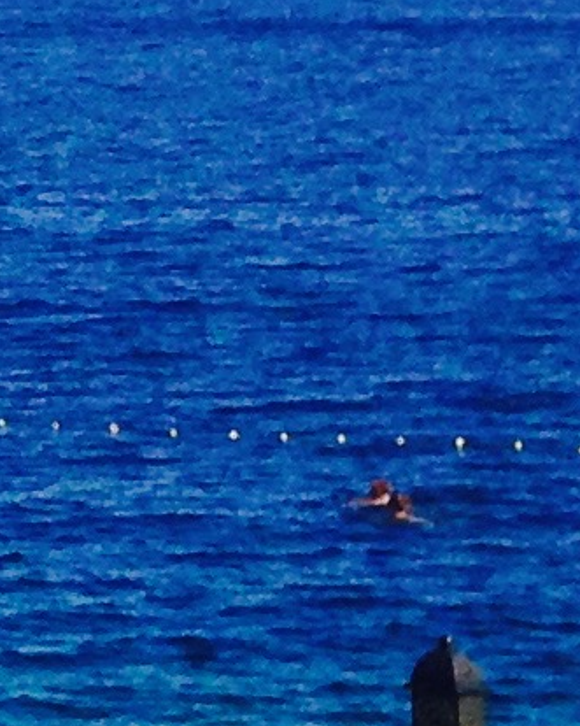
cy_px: -442
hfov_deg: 5.3
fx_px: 5452
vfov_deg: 7.5
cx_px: -1773
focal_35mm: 254
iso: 50
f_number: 2.4
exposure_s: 1/2088
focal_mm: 4.12
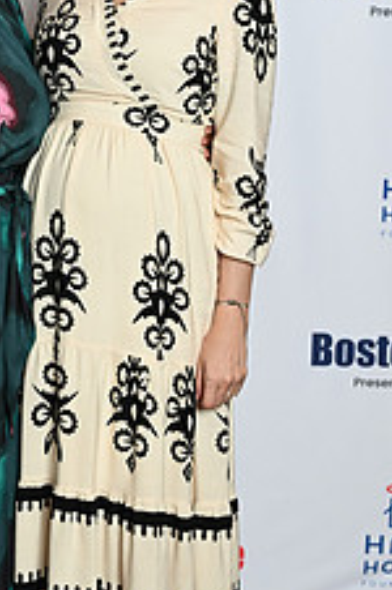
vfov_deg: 19.0
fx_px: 1769
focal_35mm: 108
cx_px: -82
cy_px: 300
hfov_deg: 12.3
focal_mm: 42
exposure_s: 1/60
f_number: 3.5
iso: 200
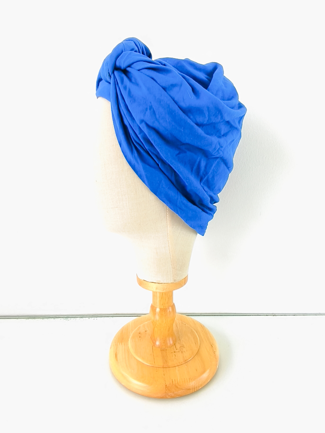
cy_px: 216
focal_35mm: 23
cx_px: 162
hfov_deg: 58.9
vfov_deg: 73.9
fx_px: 288
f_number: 2.2
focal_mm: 1.65
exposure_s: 1/50
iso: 50
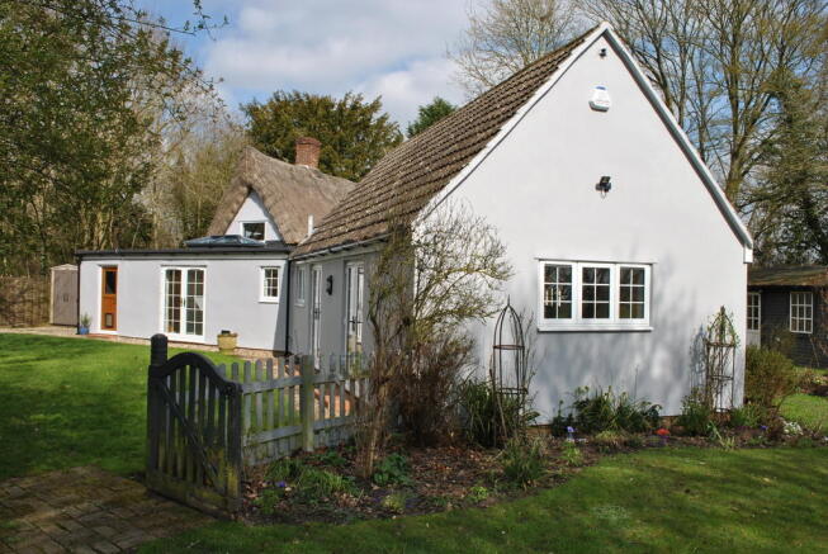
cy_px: 277
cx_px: 414
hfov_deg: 67.3
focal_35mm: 27
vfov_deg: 48.0
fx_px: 622
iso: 100
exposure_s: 1/200
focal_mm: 18
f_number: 10
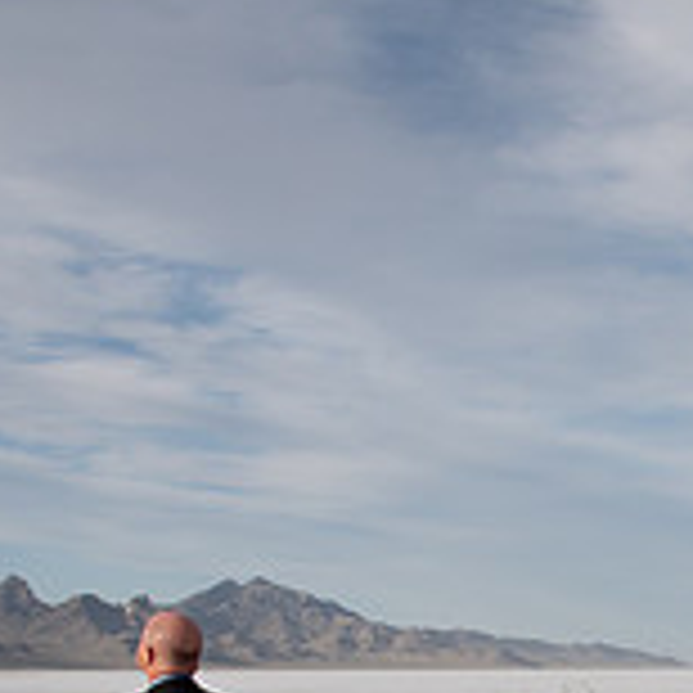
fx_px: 1789
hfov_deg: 20.6
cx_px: 807
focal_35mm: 79
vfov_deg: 21.3
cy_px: 666
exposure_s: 1/800
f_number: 8
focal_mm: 24
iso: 200
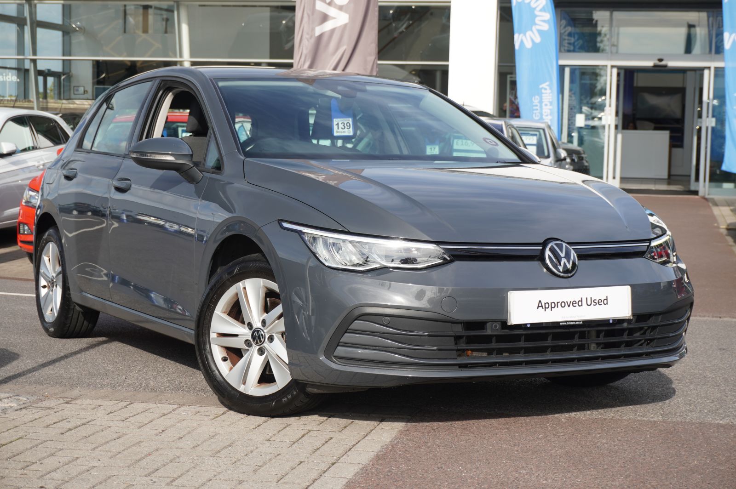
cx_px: 368
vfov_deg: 21.0
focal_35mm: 64
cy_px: 244
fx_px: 1318
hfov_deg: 31.2
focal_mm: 43
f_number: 5.6
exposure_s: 1/200
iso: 100
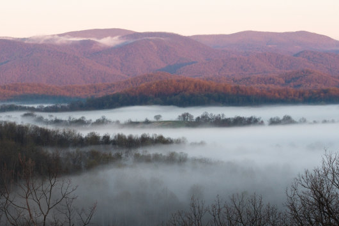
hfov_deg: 16.9
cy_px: 115
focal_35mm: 121
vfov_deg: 11.3
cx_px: 160
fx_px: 1139
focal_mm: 70
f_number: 13
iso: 1250
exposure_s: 1/125
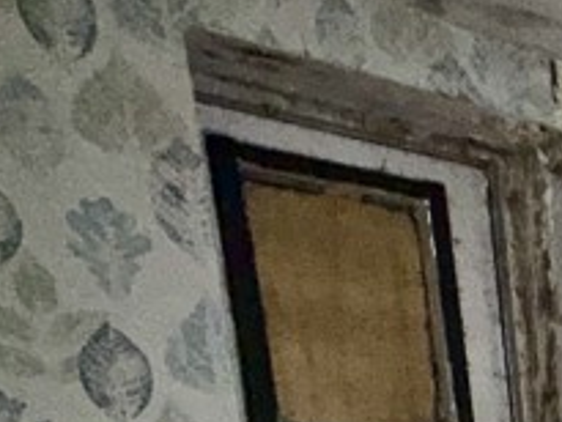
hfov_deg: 17.6
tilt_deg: -9.3
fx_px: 1137
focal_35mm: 70
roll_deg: +0.7
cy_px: 723
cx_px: 1176
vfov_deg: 17.6
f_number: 2.2
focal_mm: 2.22
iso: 200
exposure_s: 1/18
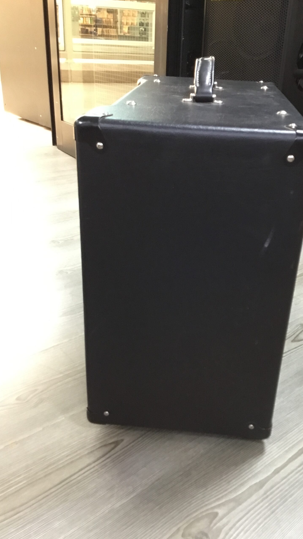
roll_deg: -2.6
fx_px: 486
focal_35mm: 34
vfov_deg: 58.0
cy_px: 268
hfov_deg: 34.5
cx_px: 182
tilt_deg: -26.1
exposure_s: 1/17
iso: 400
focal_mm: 3.3
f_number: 2.4
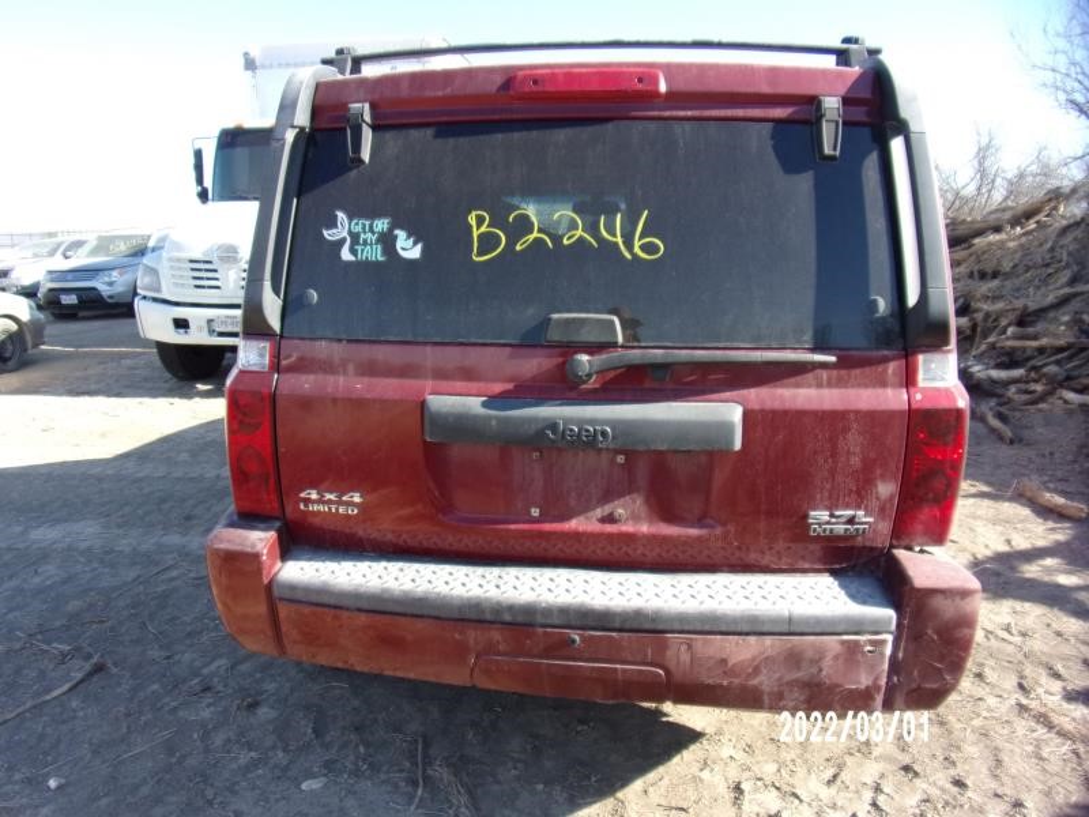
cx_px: 544
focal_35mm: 24
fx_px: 755
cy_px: 408
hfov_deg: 71.6
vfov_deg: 56.8
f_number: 3.3
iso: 80
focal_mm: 4.3
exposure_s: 1/300
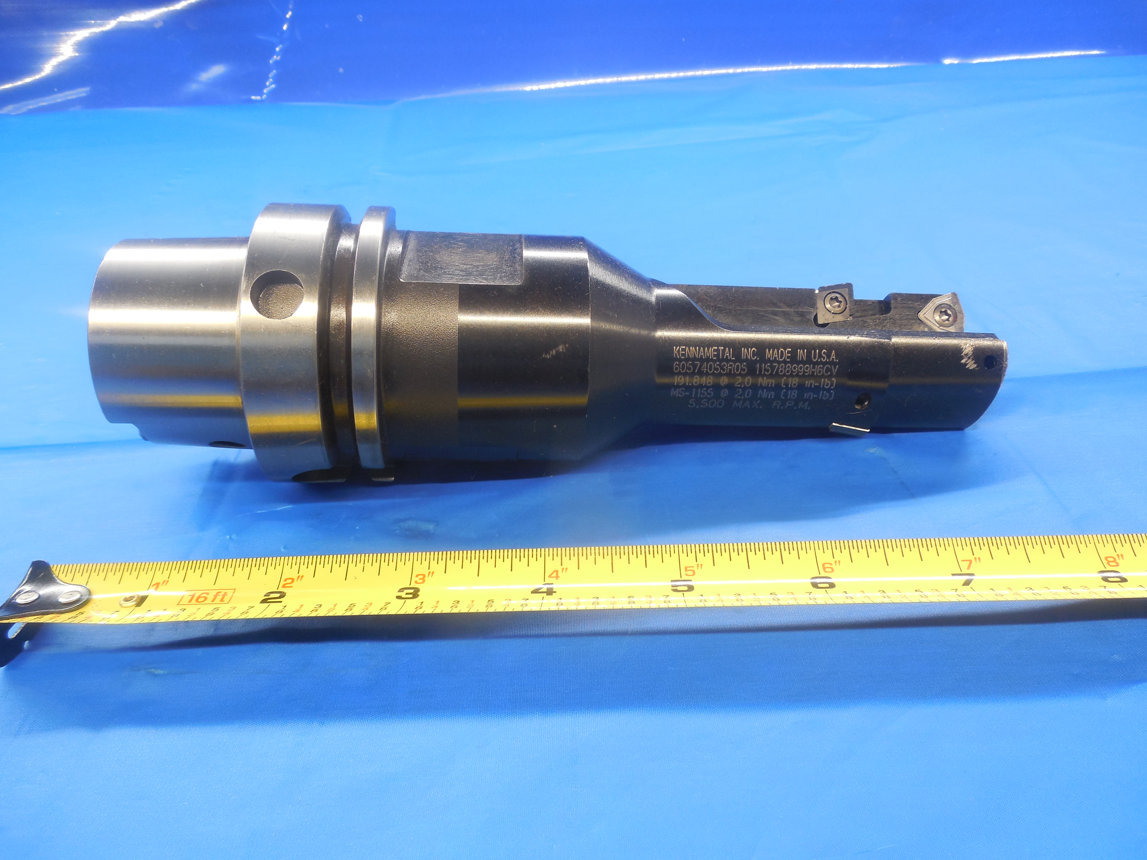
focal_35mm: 25
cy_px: 430
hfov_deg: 69.4
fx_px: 828
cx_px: 574
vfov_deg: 54.9
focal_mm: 4.5
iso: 125
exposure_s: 1/50
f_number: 3.3
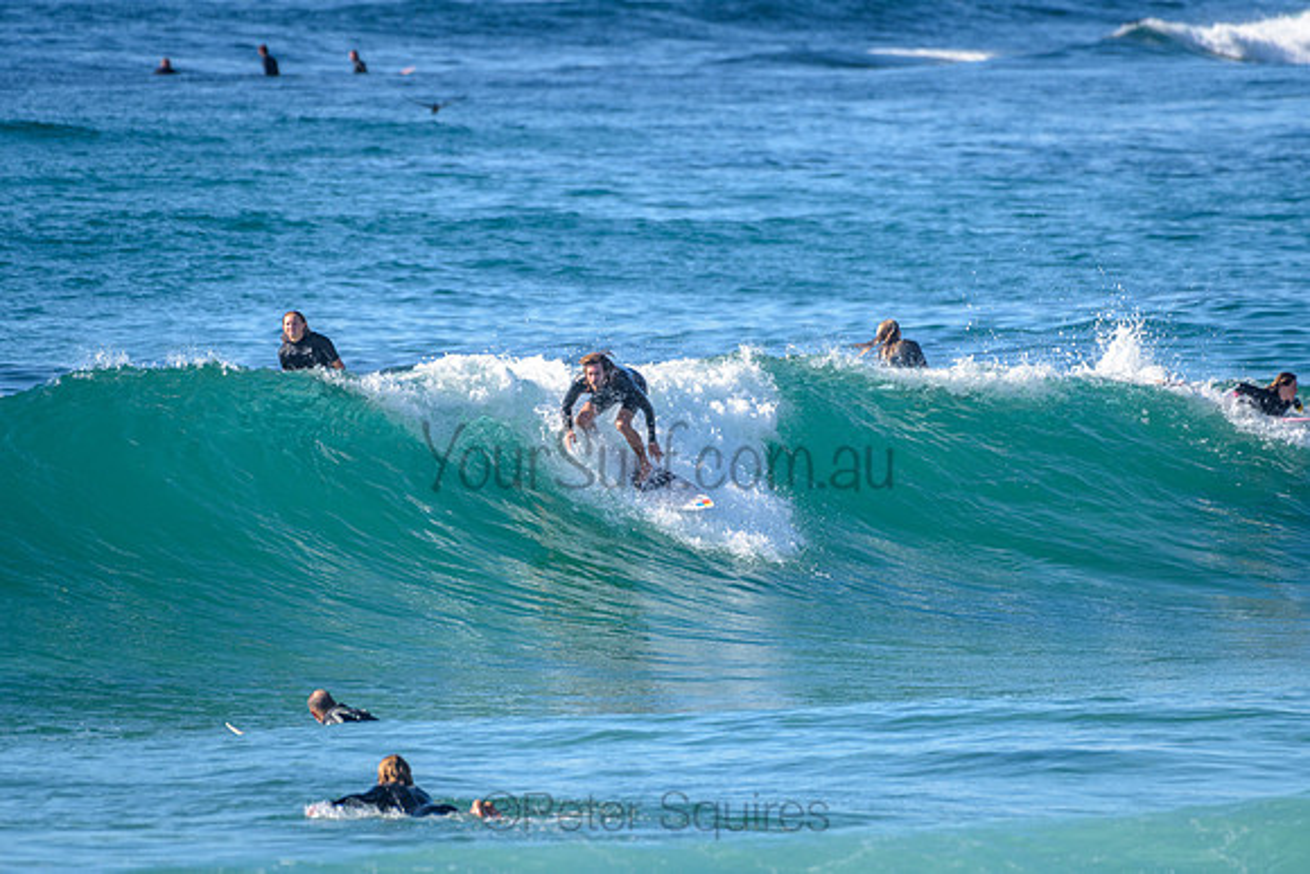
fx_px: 22304
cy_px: 437
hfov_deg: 3.4
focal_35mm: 613
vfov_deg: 2.2
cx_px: 655
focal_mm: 500
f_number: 5.6
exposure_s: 1/2000
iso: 320
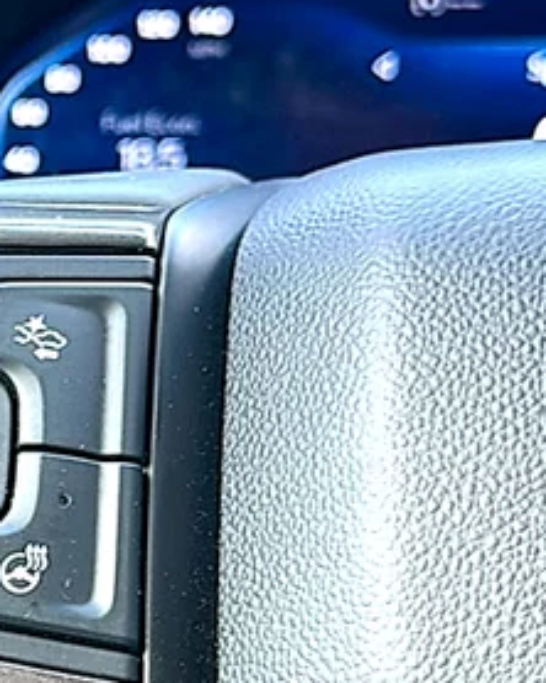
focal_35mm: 86
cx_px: -93
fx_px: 1739
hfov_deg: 17.1
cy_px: 490
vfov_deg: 22.1
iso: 64
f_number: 1.78
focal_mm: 6.86
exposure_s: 1/47
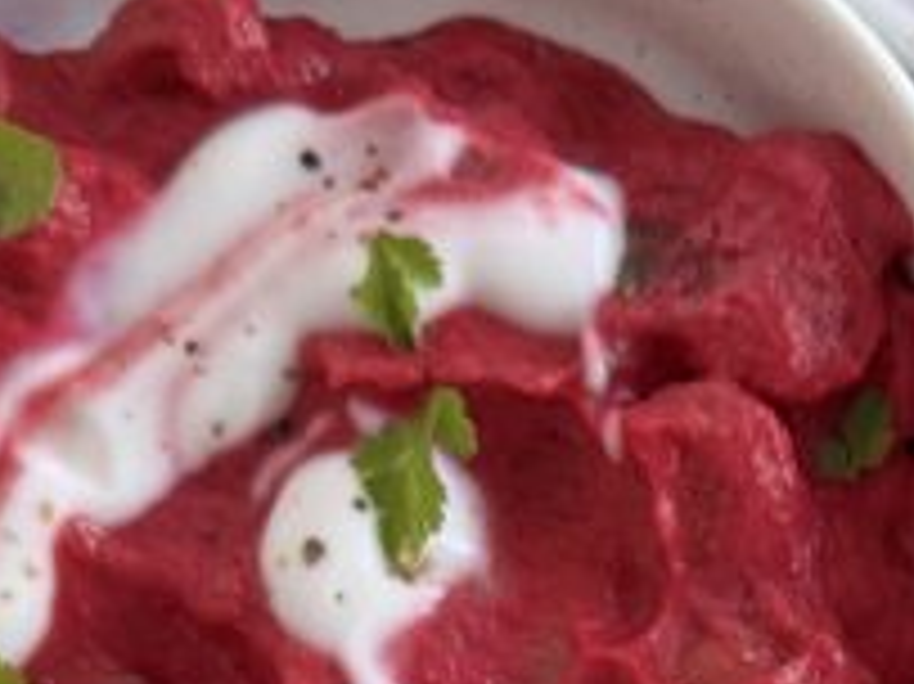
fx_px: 3193
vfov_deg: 11.1
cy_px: 1390
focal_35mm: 121
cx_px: 1135
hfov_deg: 15.6
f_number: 1.78
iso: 200
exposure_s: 1/96
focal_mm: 6.76
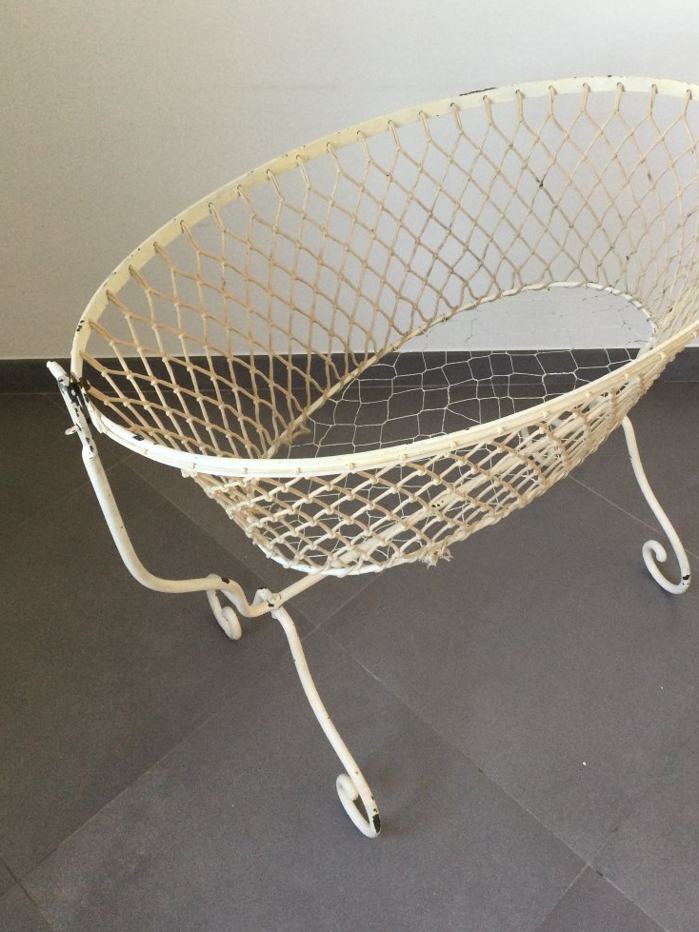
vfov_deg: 48.8
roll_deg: +0.2
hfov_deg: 37.6
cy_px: 395
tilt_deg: -42.5
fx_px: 1023
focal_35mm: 38
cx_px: 418
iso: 50
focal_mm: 3.3
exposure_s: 1/33
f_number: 2.4
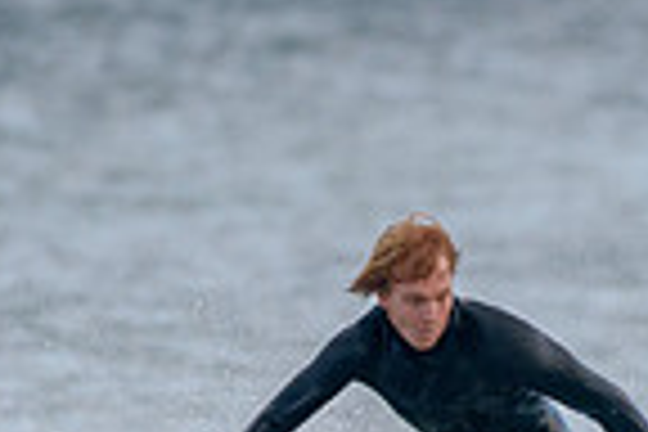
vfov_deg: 0.6
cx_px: 698
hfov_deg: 0.8
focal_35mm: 2467
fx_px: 44403
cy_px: 569
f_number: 5.6
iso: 800
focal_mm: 500
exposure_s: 1/1250
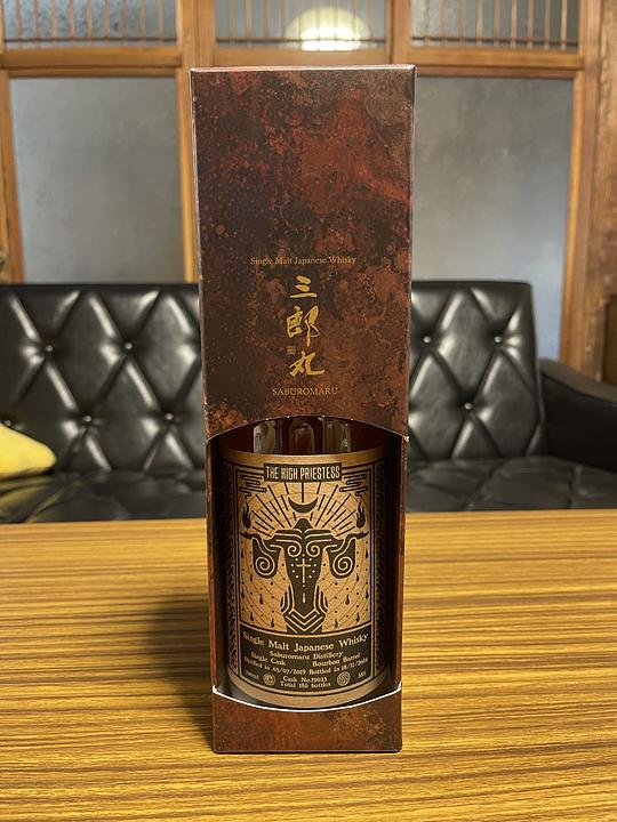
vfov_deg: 69.4
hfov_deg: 54.9
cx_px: 308
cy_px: 411
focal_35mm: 25
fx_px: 594
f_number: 1.6
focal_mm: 5.1
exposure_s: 1/40
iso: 500
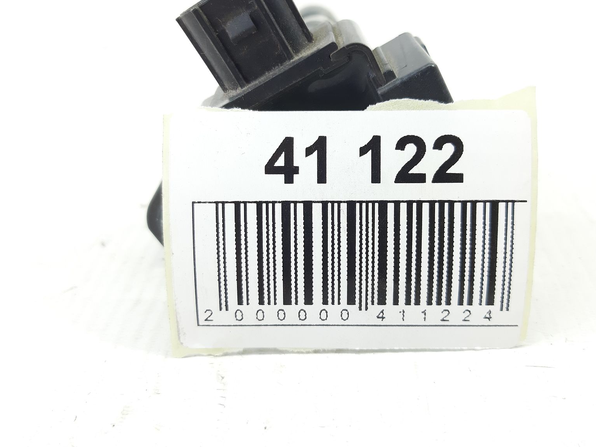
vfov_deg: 46.8
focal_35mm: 30
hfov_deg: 59.9
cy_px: 211
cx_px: 312
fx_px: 517
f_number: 1.7
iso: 100
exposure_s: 1/50
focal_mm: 3.93
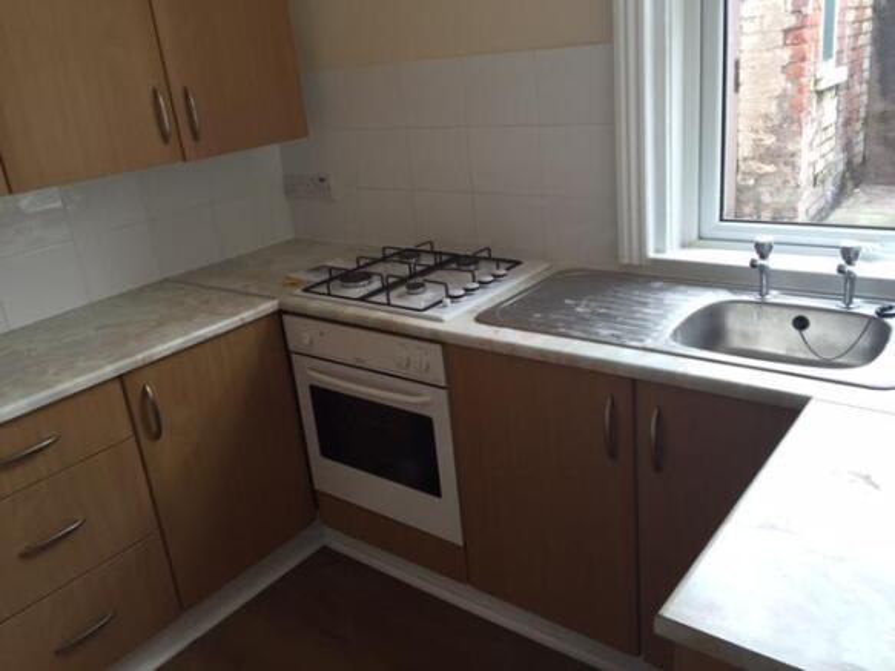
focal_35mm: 29
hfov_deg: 61.7
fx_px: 750
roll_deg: +5.3
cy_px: 336
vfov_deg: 48.2
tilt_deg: -20.0
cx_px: 448
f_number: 2.2
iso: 40
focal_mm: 4.15
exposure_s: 1/100
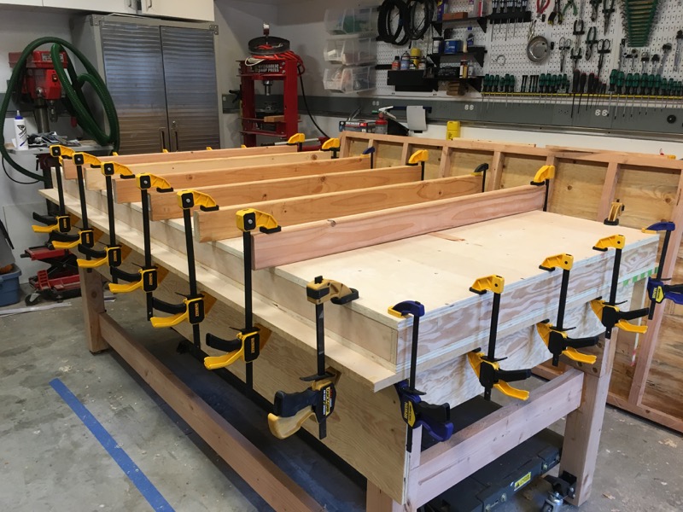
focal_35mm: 29
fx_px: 572
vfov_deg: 48.2
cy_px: 256
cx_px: 342
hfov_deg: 61.7
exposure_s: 1/30
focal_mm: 4.15
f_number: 2.2
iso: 40
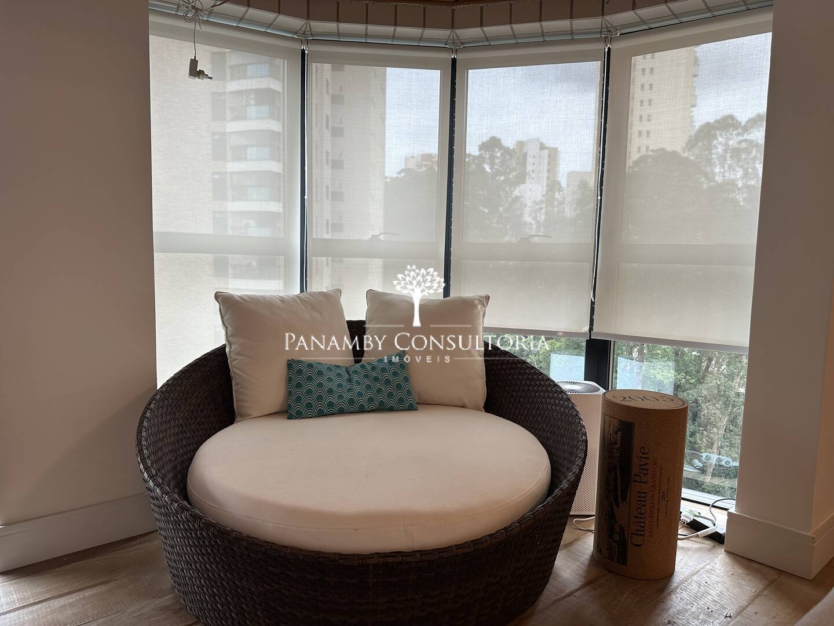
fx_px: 578
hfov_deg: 71.6
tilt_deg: -5.8
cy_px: 313
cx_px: 417
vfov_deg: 56.8
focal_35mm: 24
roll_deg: -1.7
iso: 125
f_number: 1.78
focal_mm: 6.86
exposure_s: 1/120
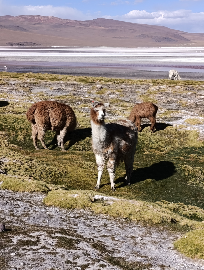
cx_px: 102
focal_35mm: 69
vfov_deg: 28.1
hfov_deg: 21.4
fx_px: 541
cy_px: 135
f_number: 1.6
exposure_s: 1/1116
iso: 50
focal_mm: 6.14
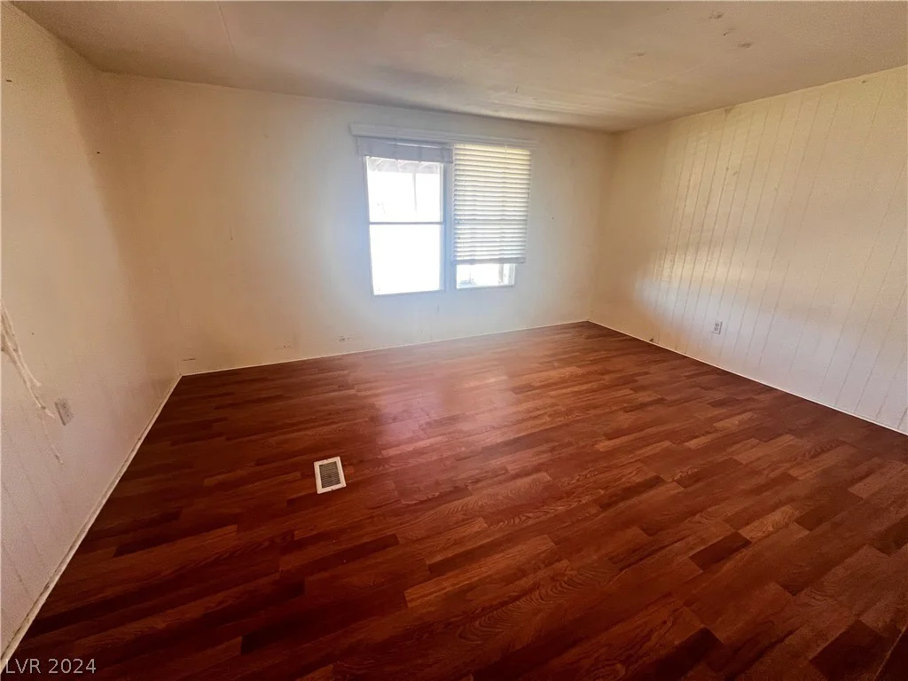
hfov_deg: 106.2
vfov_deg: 89.9
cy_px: 340
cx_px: 454
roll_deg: -0.7
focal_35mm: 13
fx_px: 341
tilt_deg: -20.2
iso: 250
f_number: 1.8
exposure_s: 1/60
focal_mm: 1.57
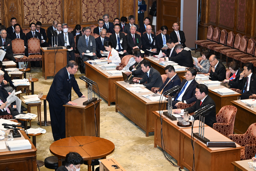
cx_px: 128
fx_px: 604
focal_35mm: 85
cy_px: 86
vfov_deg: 16.1
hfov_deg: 23.9
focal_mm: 85
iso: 4000
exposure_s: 1/160
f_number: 8
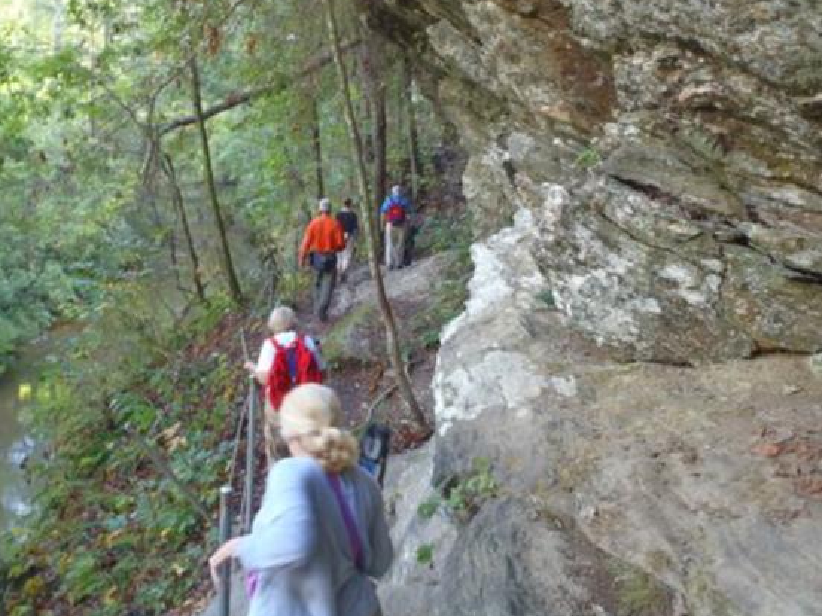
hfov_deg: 55.3
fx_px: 784
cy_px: 272
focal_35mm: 33
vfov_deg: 42.9
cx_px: 401
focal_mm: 5
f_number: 3.9
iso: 200
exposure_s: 1/13
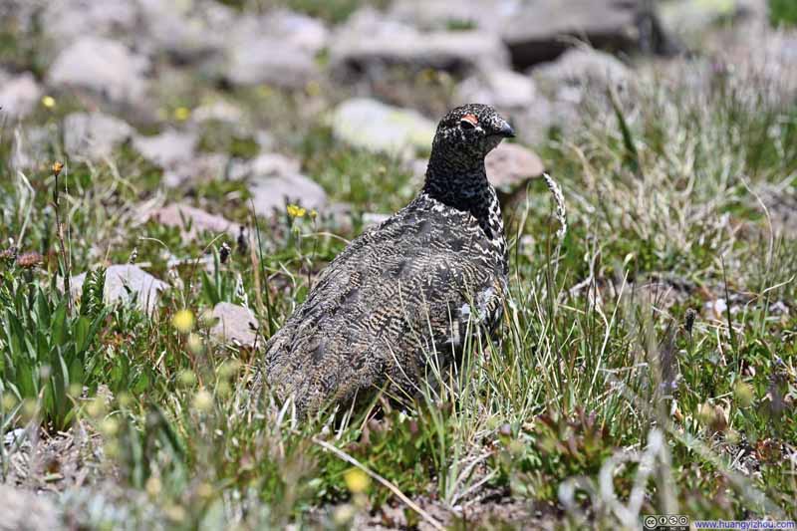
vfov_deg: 12.4
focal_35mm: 110
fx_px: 2435
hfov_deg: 18.6
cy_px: 266
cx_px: 398
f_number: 8
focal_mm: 110
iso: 64
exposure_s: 1/250
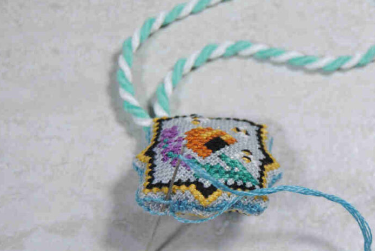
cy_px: 151
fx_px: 1269
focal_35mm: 122
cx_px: 244
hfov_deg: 16.8
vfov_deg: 11.3
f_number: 6.3
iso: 200
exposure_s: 1/30
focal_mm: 55
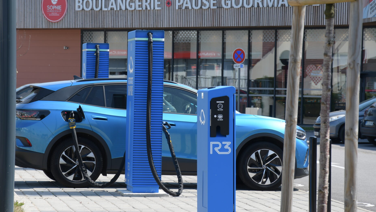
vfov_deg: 7.4
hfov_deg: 13.0
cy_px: 81
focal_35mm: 165
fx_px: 1645
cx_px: 172
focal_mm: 95
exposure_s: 1/200
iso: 100
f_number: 8
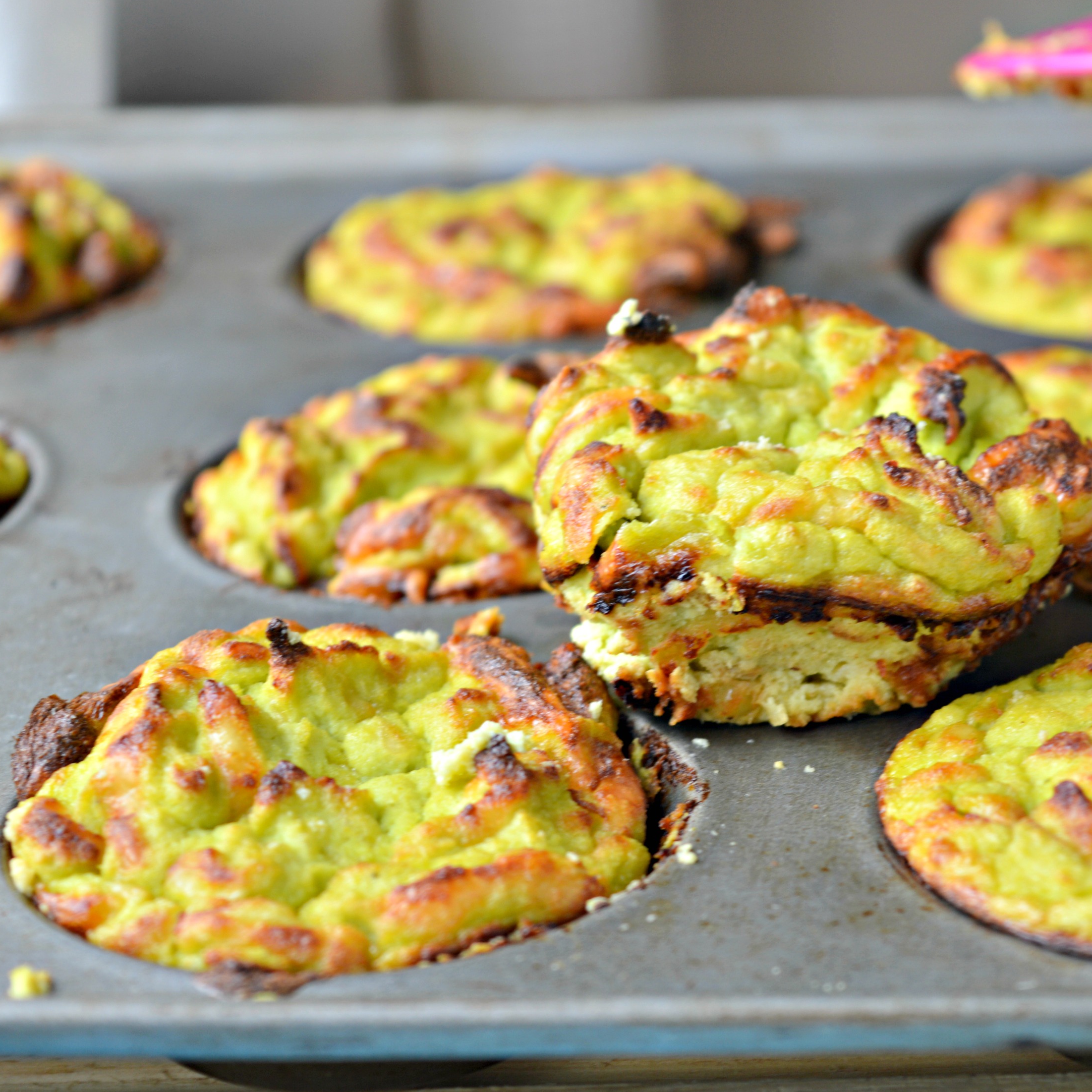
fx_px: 3770
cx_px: 805
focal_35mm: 106
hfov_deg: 16.4
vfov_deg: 16.5
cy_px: 546
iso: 100
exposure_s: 1/15
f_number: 5.6
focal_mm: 55
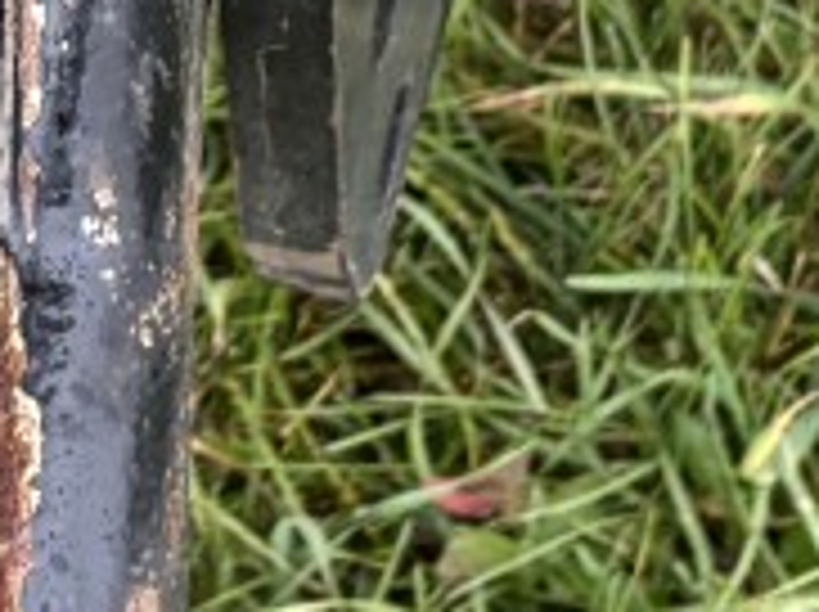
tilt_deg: -55.4
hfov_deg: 9.5
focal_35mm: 206
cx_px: -14
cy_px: -342
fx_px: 4867
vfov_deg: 7.1
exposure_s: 1/60
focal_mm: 5.96
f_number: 1.6
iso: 250
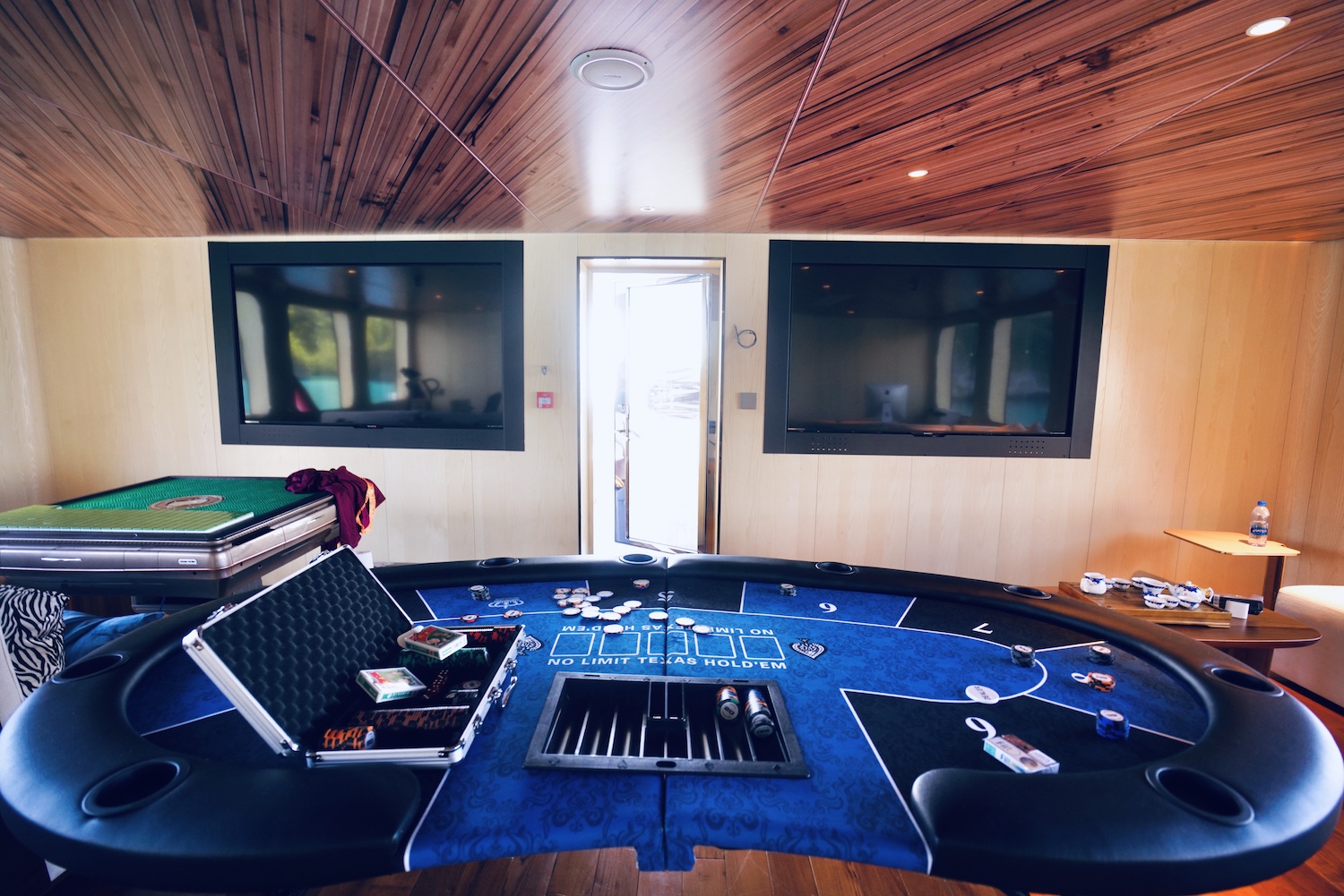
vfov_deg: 73.8
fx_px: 597
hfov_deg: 96.7
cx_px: 672
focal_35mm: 16
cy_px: 448
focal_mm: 16
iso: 800
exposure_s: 1/30
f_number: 4.5
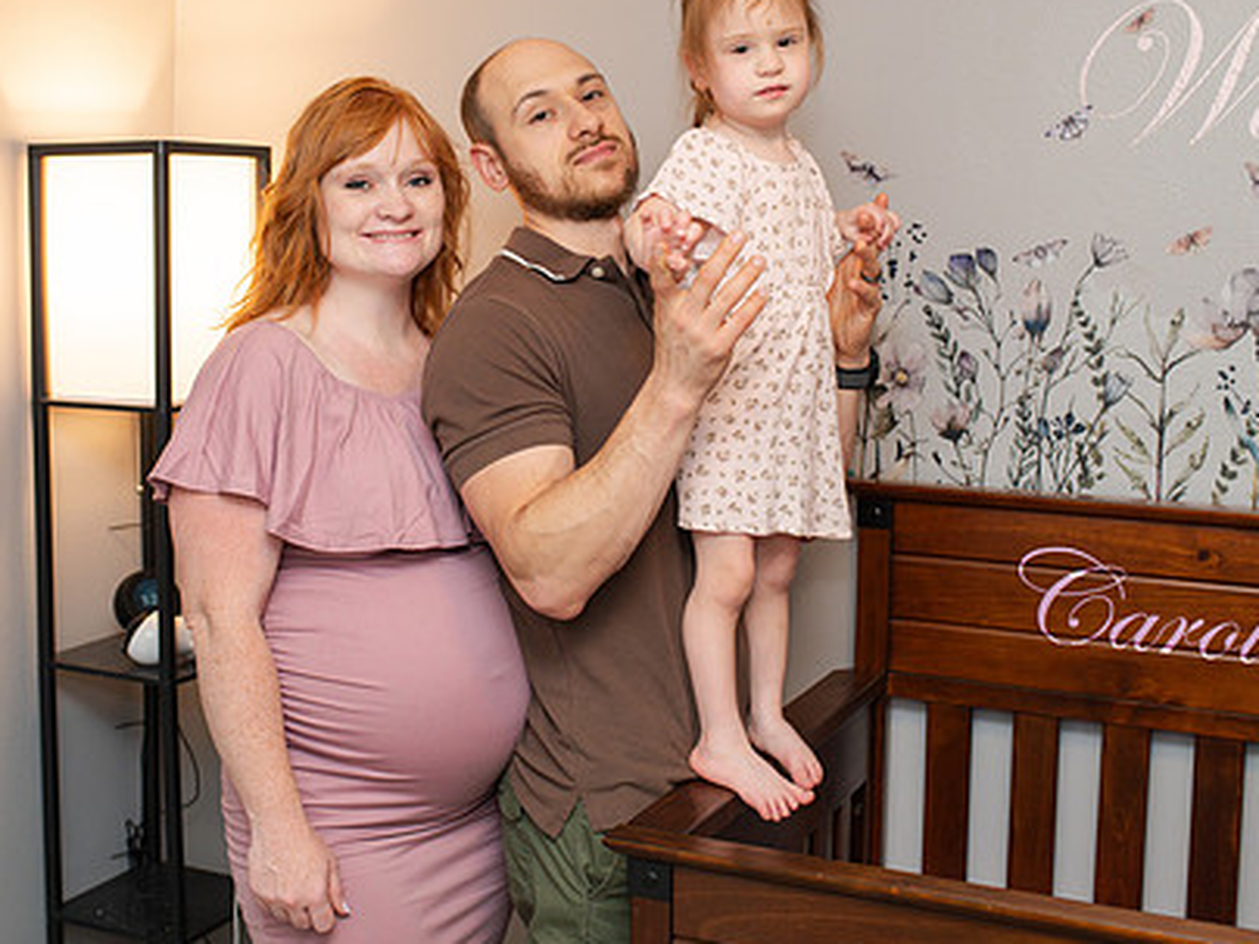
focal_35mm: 50
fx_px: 1819
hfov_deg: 38.1
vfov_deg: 29.0
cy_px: 365
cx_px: 535
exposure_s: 1/200
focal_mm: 35
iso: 1000
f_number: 3.5
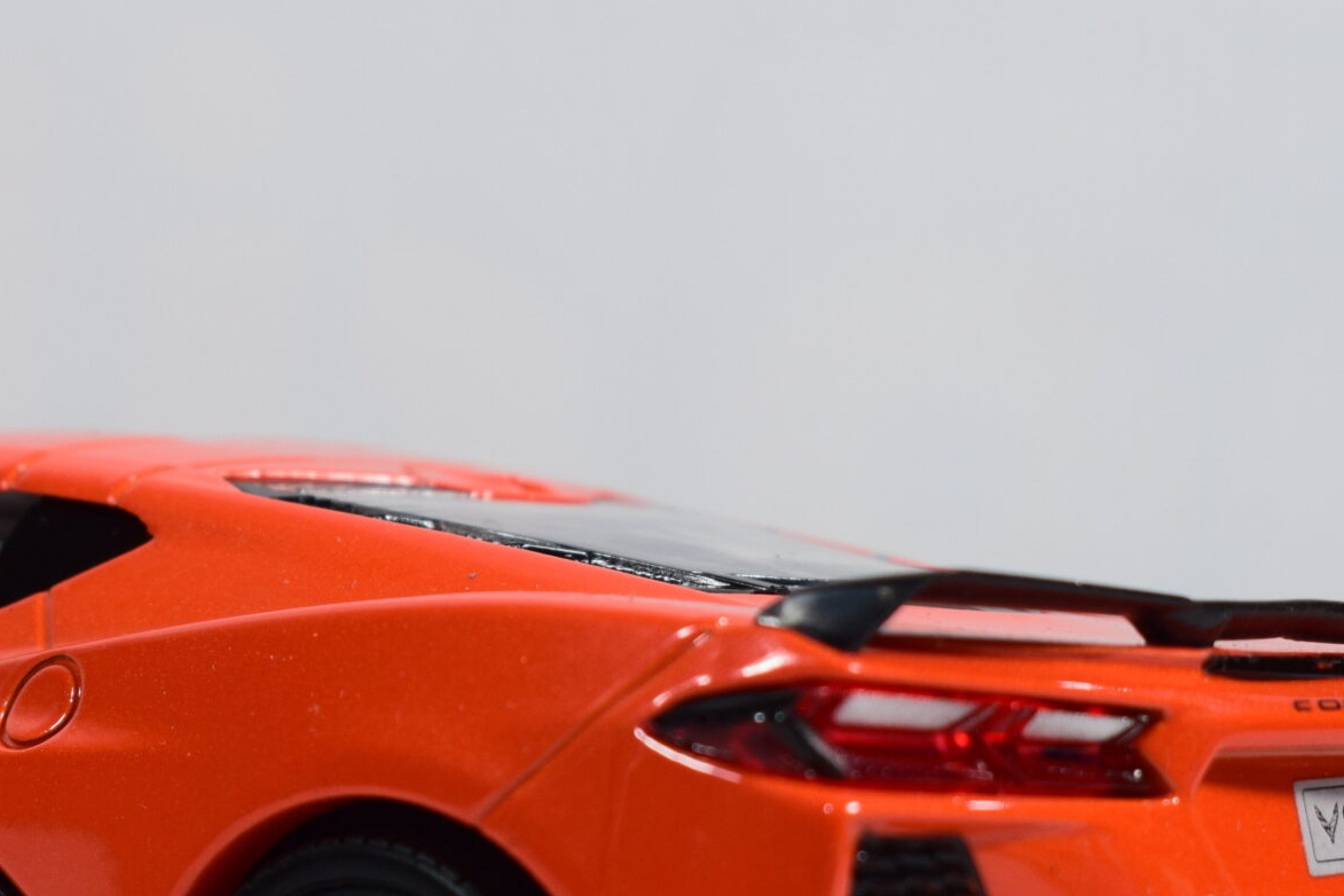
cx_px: 206
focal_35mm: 131
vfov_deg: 10.4
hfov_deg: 15.5
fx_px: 4890
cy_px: 694
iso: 400
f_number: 8
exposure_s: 1/50
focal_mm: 40
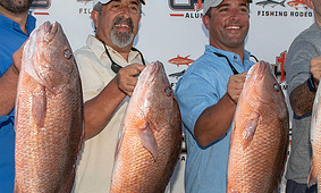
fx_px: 640
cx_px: 96
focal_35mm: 74
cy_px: 132
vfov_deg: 17.1
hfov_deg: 27.9
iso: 100
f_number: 5.6
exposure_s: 1/160
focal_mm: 26
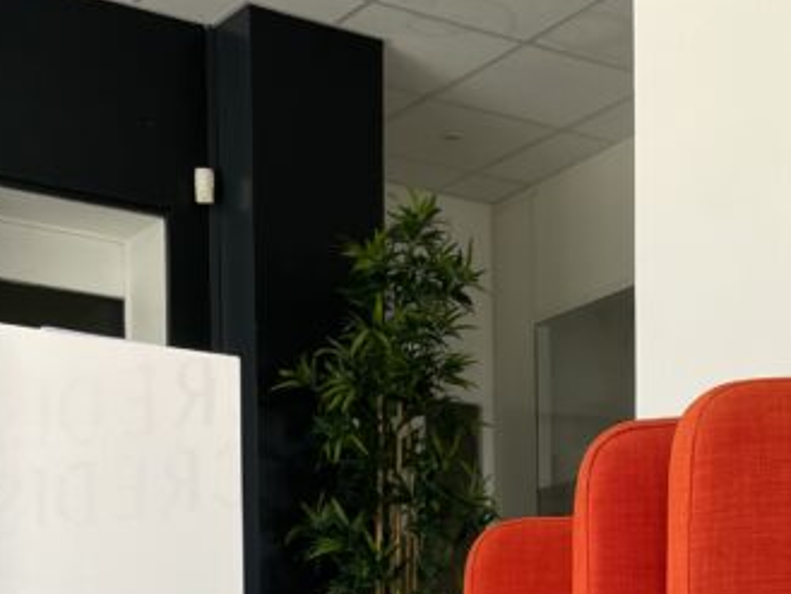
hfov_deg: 24.0
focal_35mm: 81
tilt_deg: -1.8
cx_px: 522
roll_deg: +1.2
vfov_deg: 16.7
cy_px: 859
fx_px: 1852
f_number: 1.6
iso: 32
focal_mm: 5.1
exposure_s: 1/204
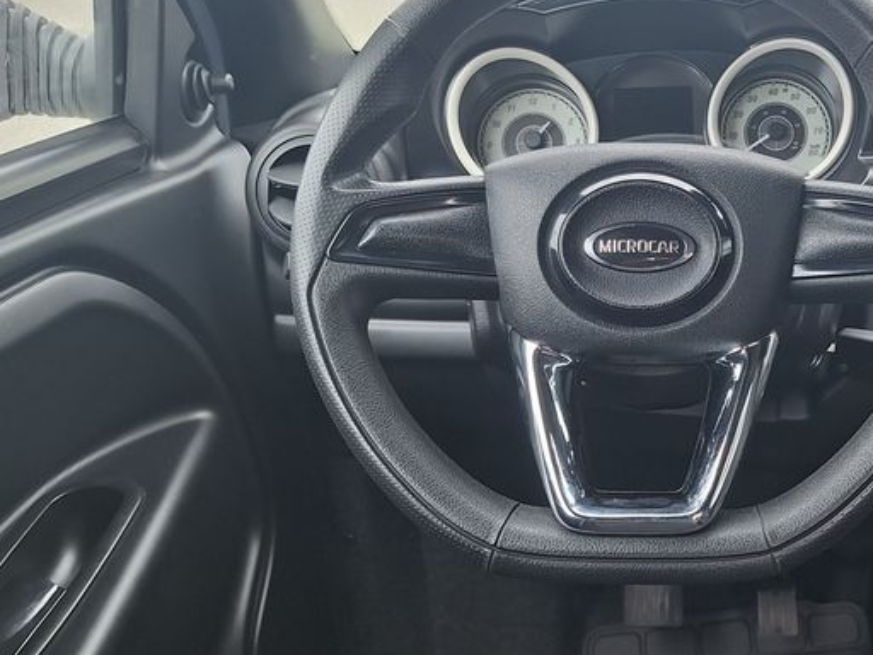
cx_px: 737
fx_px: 1160
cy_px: 346
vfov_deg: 31.5
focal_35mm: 46
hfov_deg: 39.1
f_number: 1.8
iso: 40
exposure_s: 1/218
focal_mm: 5.54
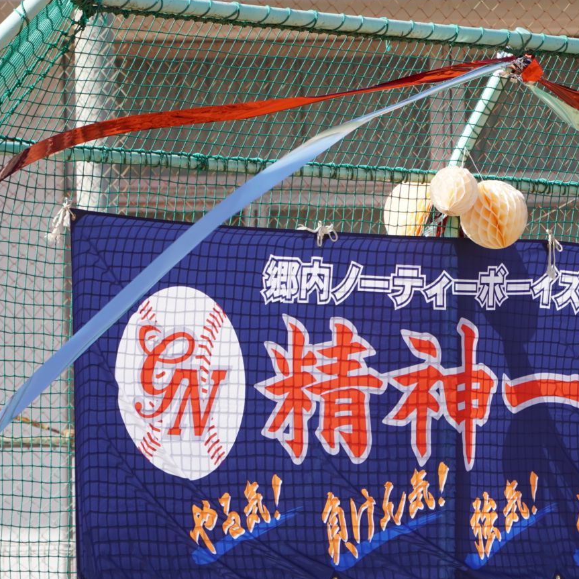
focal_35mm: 275
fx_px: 5200
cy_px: 317
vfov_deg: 6.4
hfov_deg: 6.4
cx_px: 383
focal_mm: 115
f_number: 5.6
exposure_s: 1/250
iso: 100
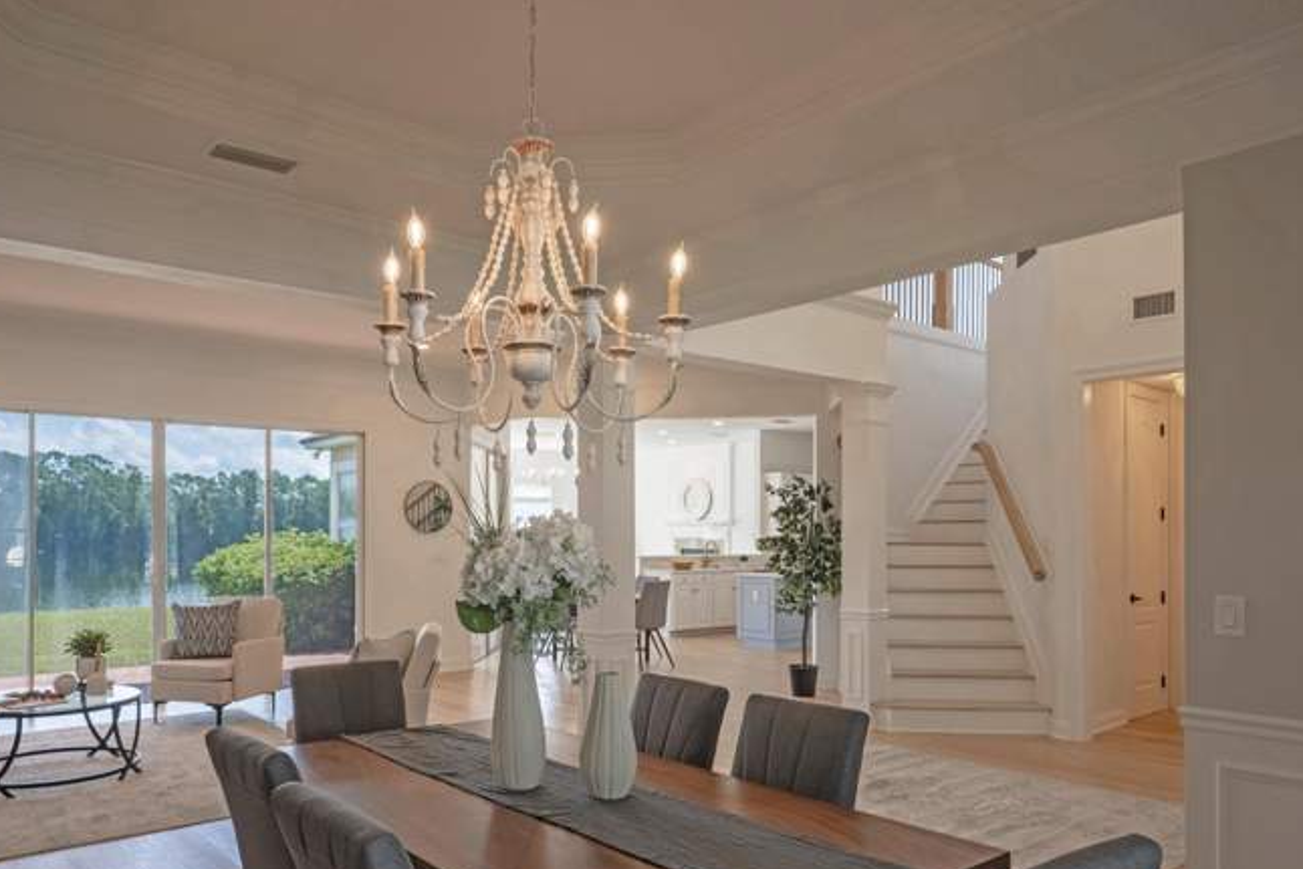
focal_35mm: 26
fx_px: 941
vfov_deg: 49.2
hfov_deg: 69.3
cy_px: 531
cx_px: 619
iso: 800
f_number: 8
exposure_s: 1/2000
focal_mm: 21
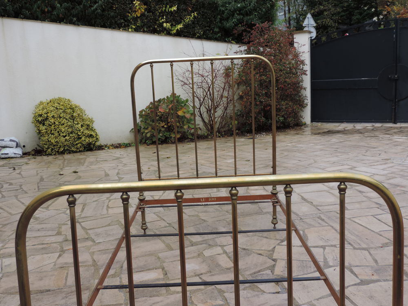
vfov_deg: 40.7
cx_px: 204
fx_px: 413
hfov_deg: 52.6
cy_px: 153
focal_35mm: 35
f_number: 3.3
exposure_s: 1/200
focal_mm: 6.2
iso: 80
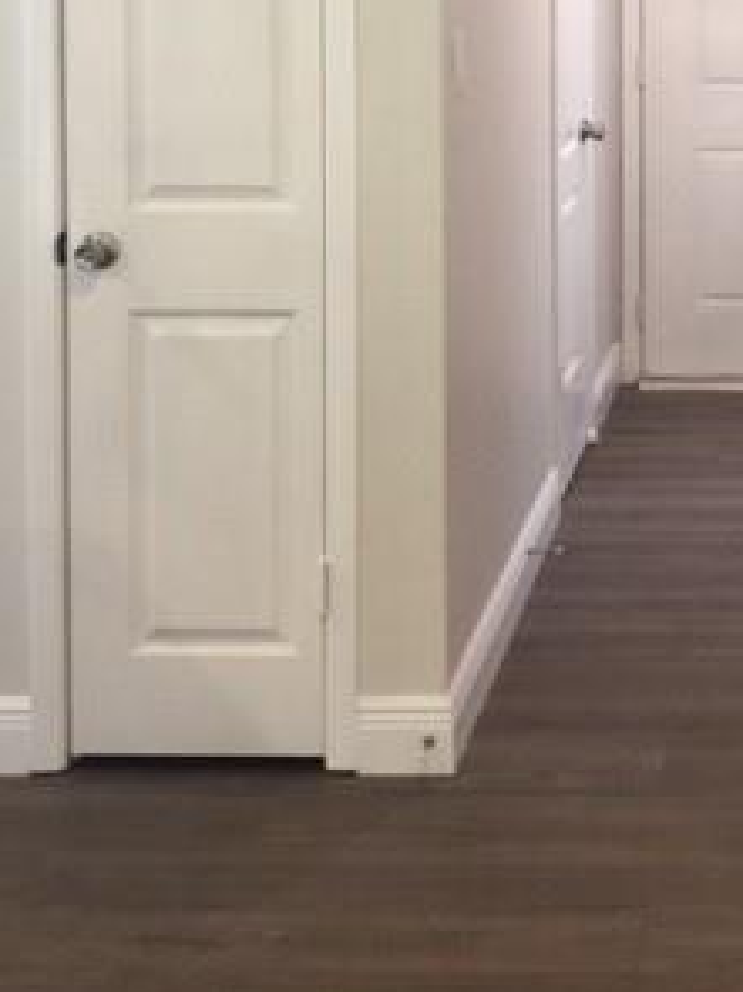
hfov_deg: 22.1
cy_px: 17
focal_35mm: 63
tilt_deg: -2.6
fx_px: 1804
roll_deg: -0.1
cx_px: 800
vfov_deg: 28.9
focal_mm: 4.15
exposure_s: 1/15
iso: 32
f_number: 2.2
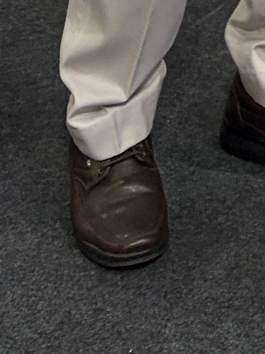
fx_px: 1889
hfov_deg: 7.3
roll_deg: +0.2
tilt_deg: -3.8
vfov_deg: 8.2
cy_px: -880
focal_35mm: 185
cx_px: 736
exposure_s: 1/100
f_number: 1.6
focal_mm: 5.96
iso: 100
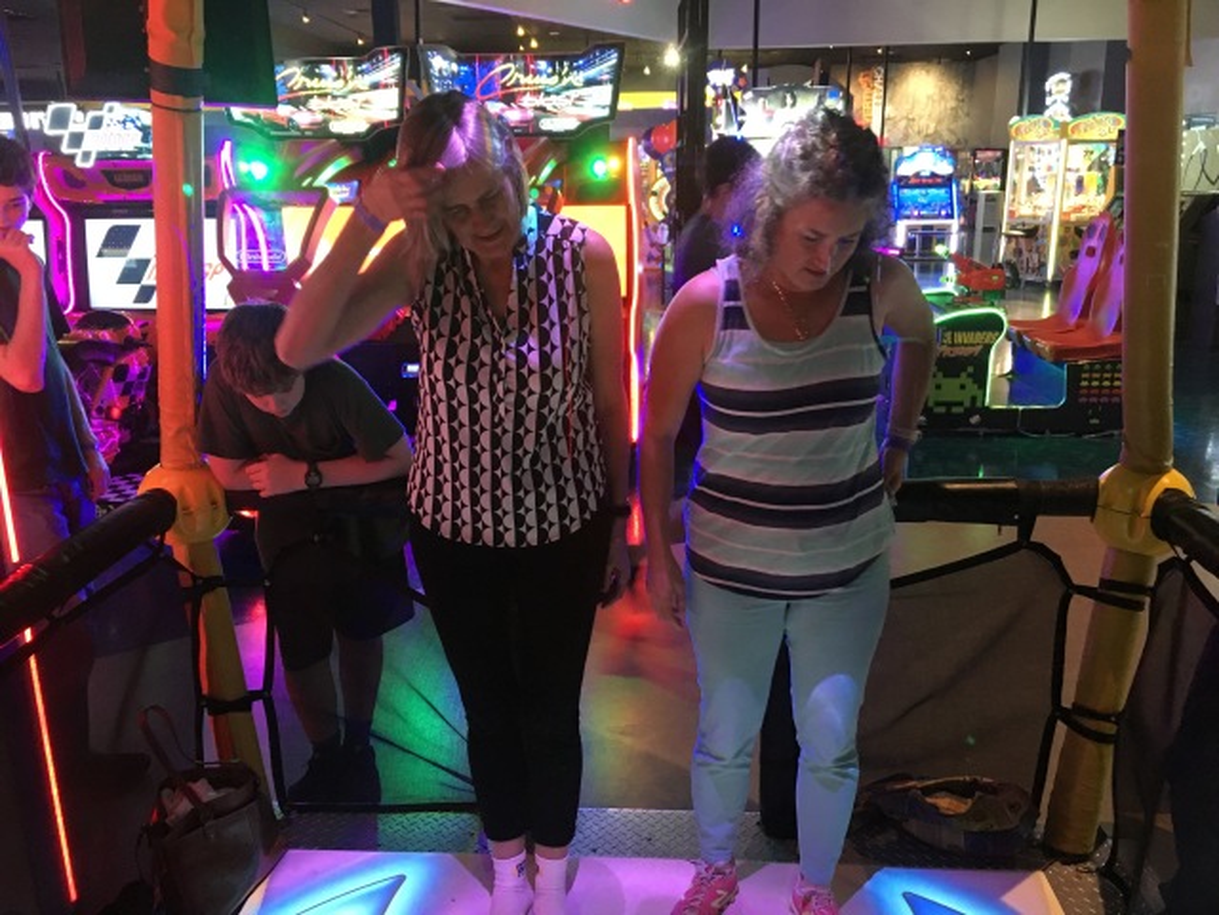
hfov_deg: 61.7
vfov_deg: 48.2
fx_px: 1021
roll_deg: +1.3
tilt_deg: -14.8
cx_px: 610
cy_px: 458
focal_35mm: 29
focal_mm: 4.15
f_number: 2.2
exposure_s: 1/15
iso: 250
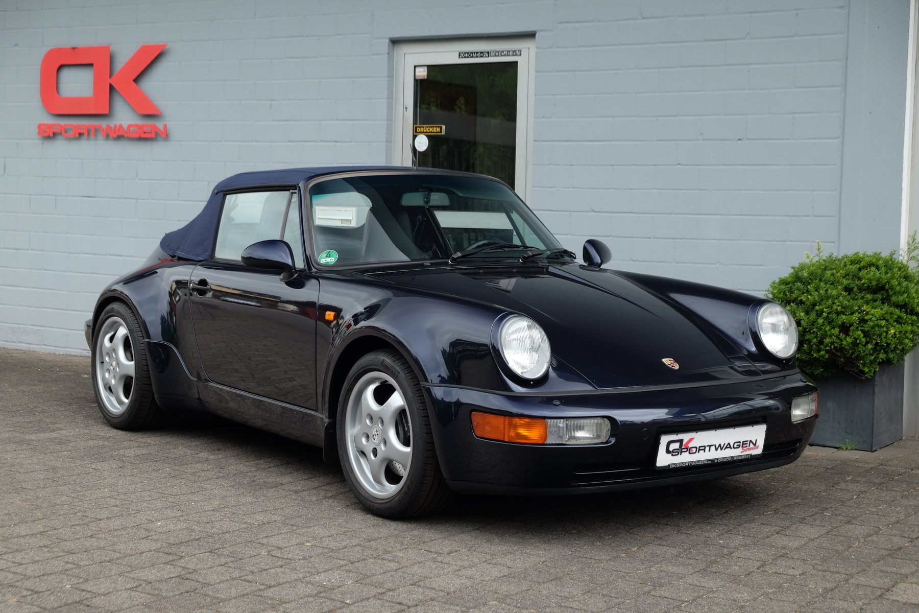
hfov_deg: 32.9
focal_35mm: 61
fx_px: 1557
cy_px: 306
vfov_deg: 22.3
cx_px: 460
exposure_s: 1/140
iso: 200
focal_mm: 40.7
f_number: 5.6
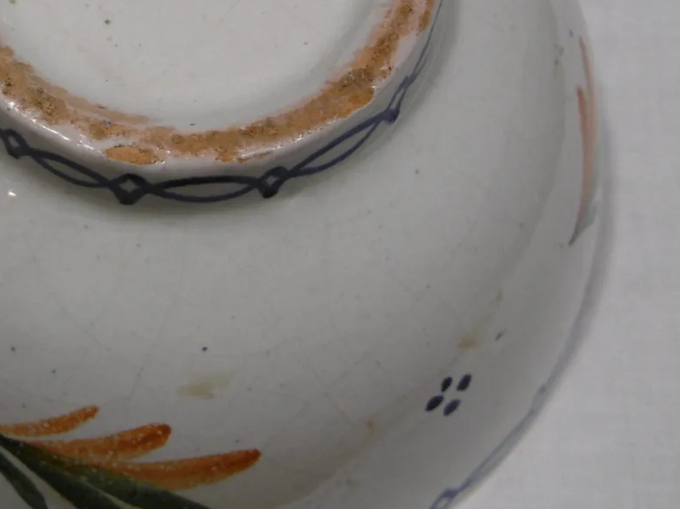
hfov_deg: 21.9
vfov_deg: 16.7
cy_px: 106
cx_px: 115
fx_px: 1728
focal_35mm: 88
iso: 100
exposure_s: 1/25
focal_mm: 7.7
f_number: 3.8
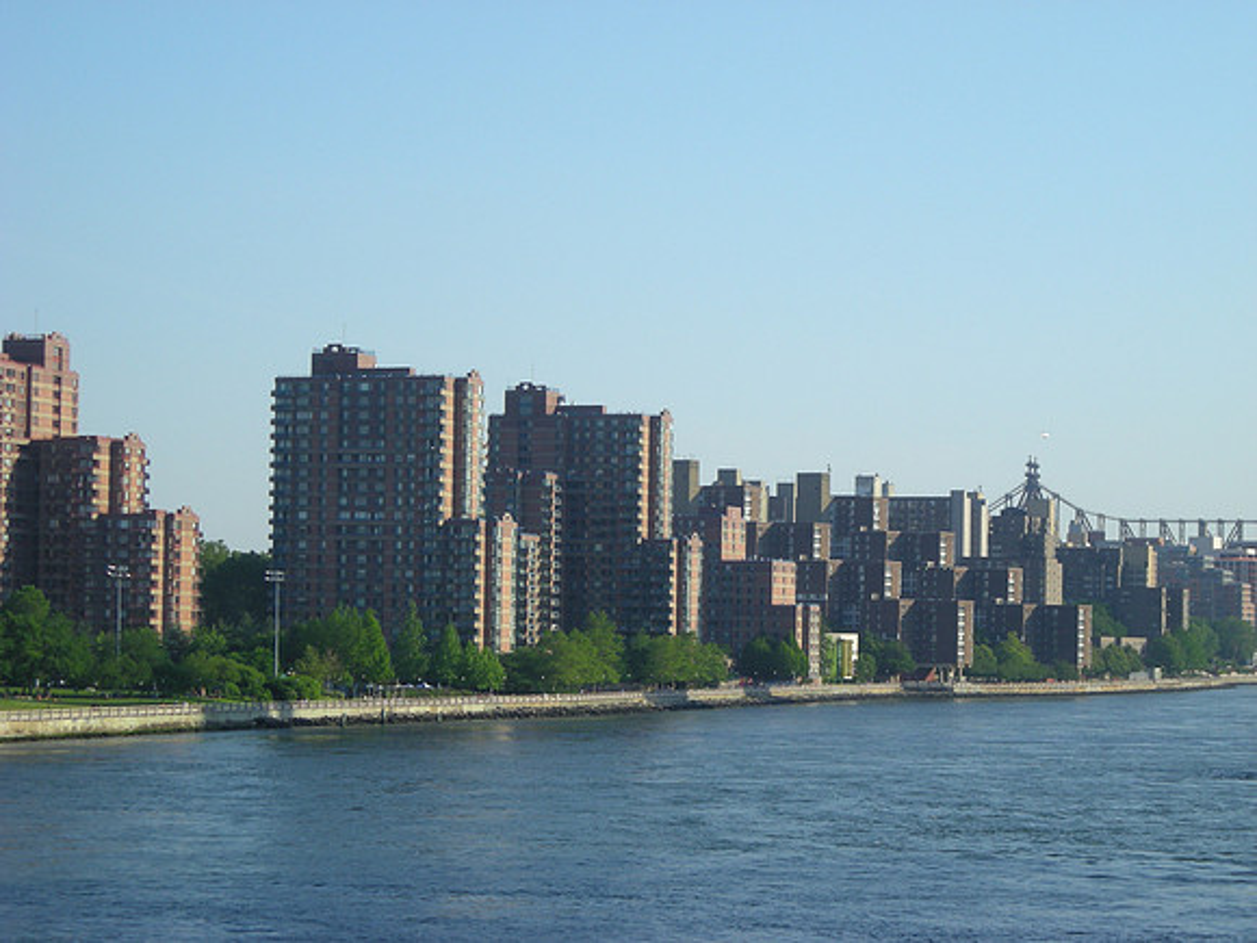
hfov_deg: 18.7
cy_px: 472
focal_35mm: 105
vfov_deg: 14.1
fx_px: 3813
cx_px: 628
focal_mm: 17.1
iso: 50
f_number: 4.7
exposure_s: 1/300
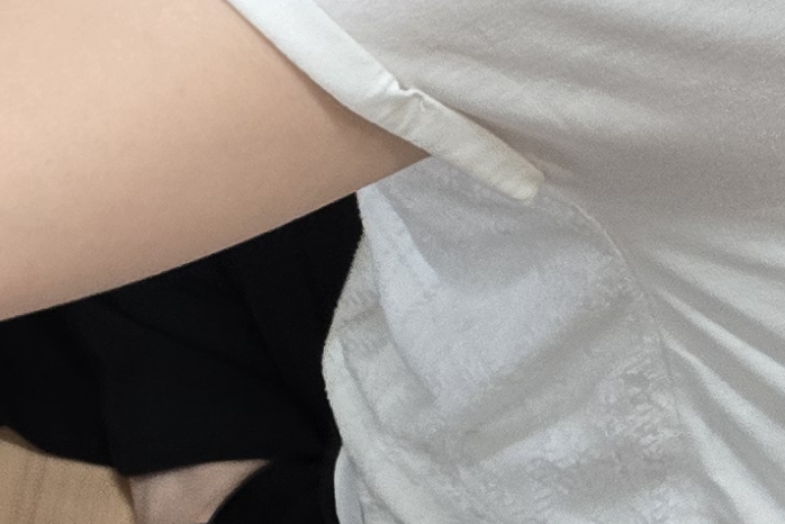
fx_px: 2988
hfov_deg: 14.1
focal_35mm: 137
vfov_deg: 9.9
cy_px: -133
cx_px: -355
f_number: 1.8
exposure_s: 1/100
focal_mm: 5.4
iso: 160
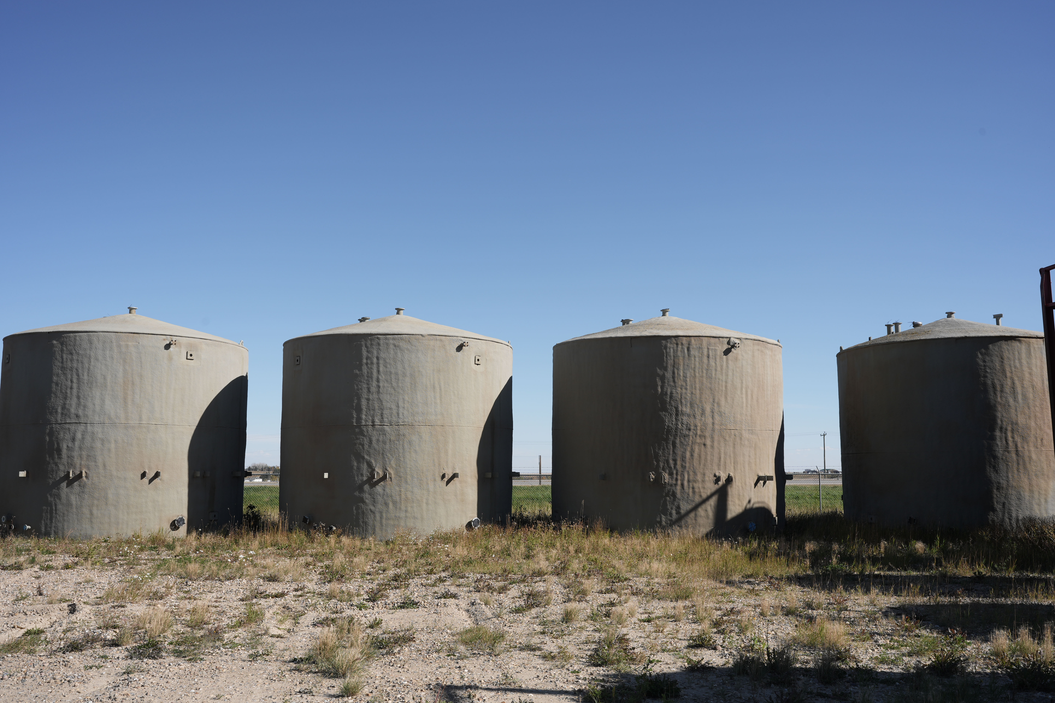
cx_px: 528
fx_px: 1026
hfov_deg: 54.4
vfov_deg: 37.9
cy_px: 352
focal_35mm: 35
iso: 125
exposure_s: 1/200
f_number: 11
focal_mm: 35
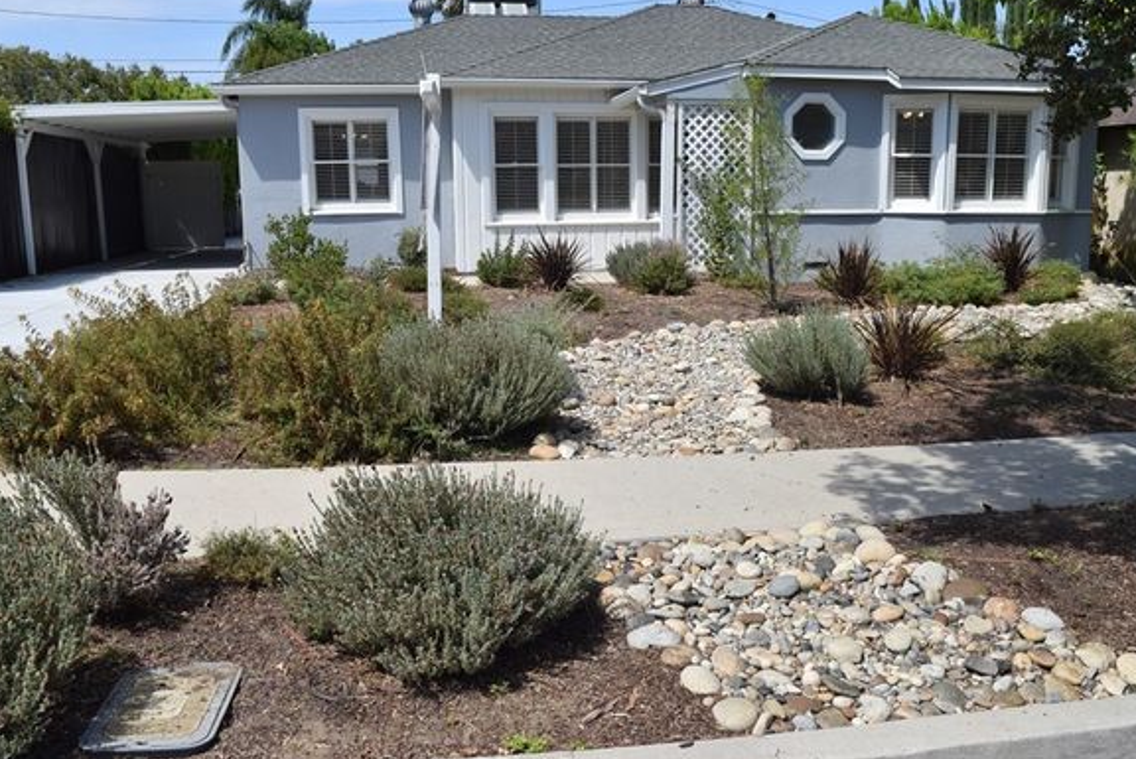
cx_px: 586
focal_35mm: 30
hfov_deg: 61.9
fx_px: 947
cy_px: 365
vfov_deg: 43.7
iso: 100
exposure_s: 1/320
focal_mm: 18
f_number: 9
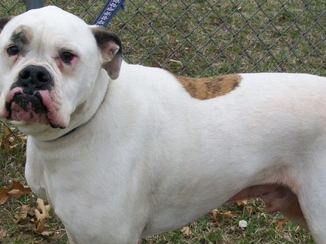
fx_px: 960
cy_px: 168
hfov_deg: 19.3
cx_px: 141
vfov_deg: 14.5
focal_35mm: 102
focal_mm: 9.4
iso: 64
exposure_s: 1/400
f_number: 3.3
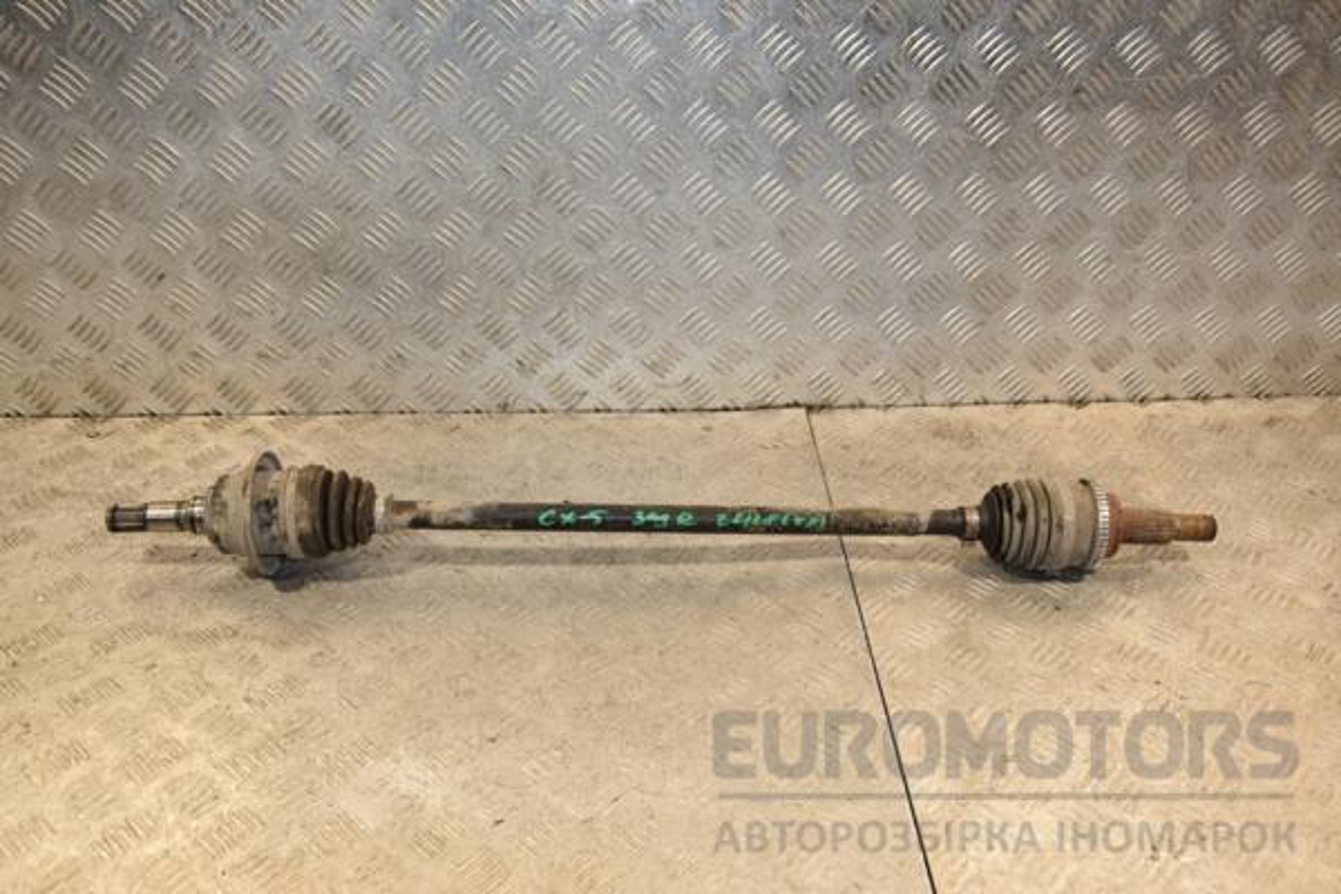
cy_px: 447
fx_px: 1229
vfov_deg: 40.0
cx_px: 670
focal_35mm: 33
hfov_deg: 57.2
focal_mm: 22
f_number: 5.6
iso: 800
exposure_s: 1/200
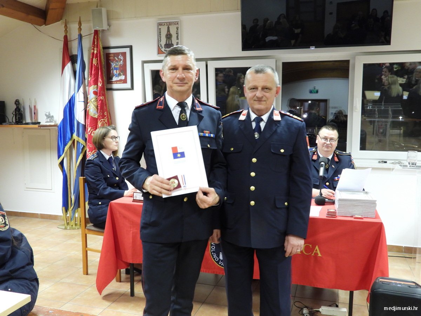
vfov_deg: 44.2
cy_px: 158
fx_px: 389
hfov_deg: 56.8
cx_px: 210
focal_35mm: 32
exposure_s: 1/10
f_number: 3.2
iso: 400
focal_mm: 5.8
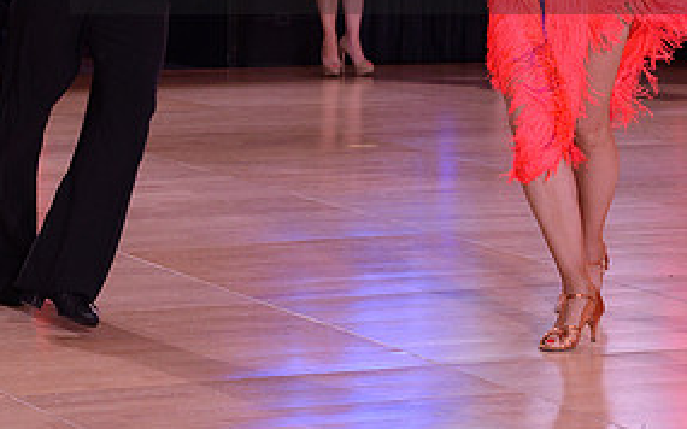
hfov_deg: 11.9
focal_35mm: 176
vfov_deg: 7.4
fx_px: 3295
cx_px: 404
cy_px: -65
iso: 2000
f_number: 5.6
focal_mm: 85
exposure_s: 1/250
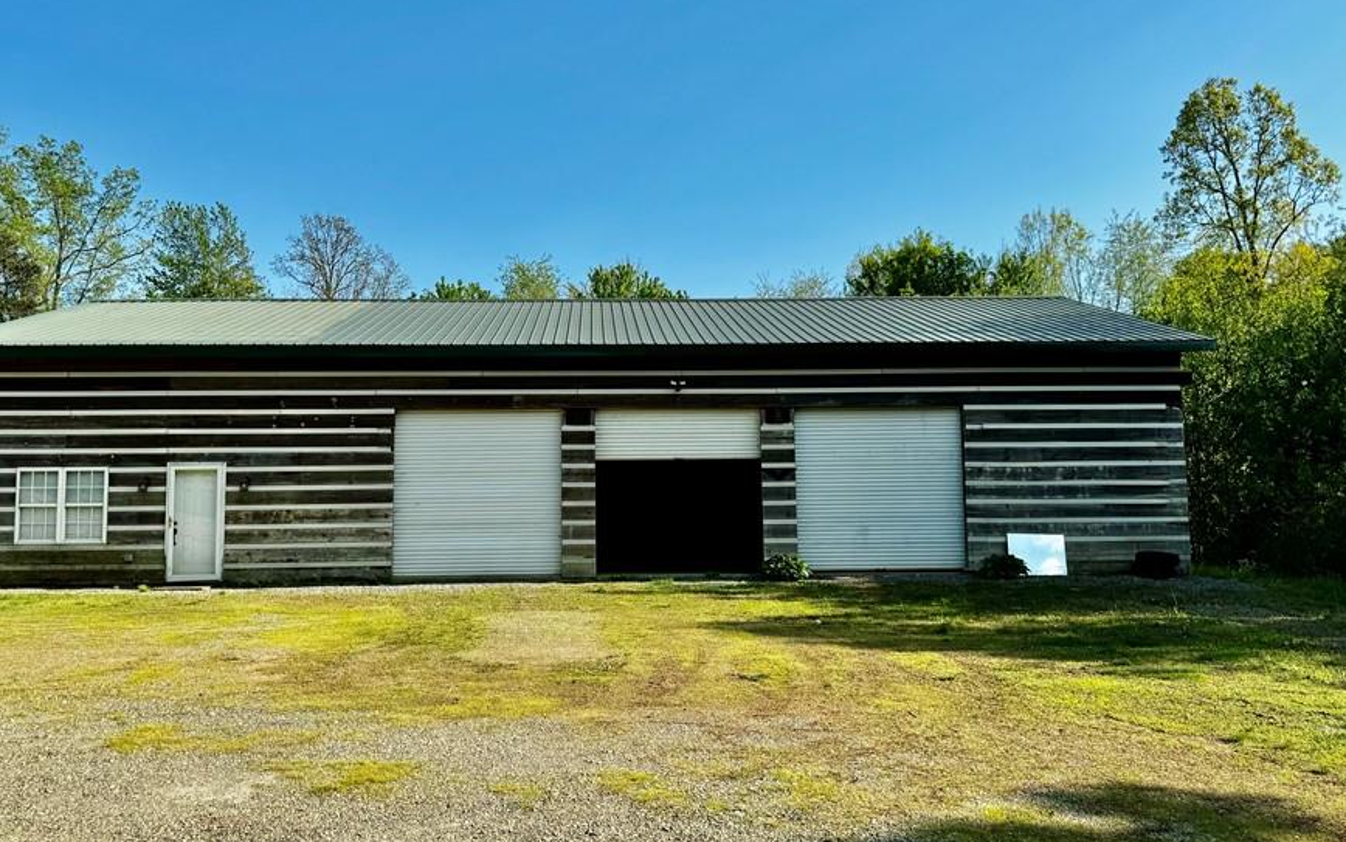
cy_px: 437
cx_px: 620
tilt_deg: +3.5
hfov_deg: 62.8
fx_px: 1101
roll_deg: +0.3
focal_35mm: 30
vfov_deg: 41.9
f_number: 1.78
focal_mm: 6.76
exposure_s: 1/3247
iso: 80
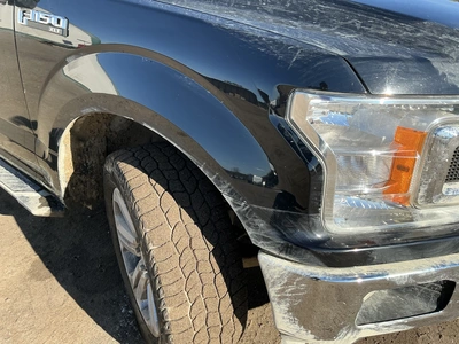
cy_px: 172
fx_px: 371
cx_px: 230
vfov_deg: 49.7
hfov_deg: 63.4
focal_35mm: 28
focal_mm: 3
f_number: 1.8
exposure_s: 1/650
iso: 25
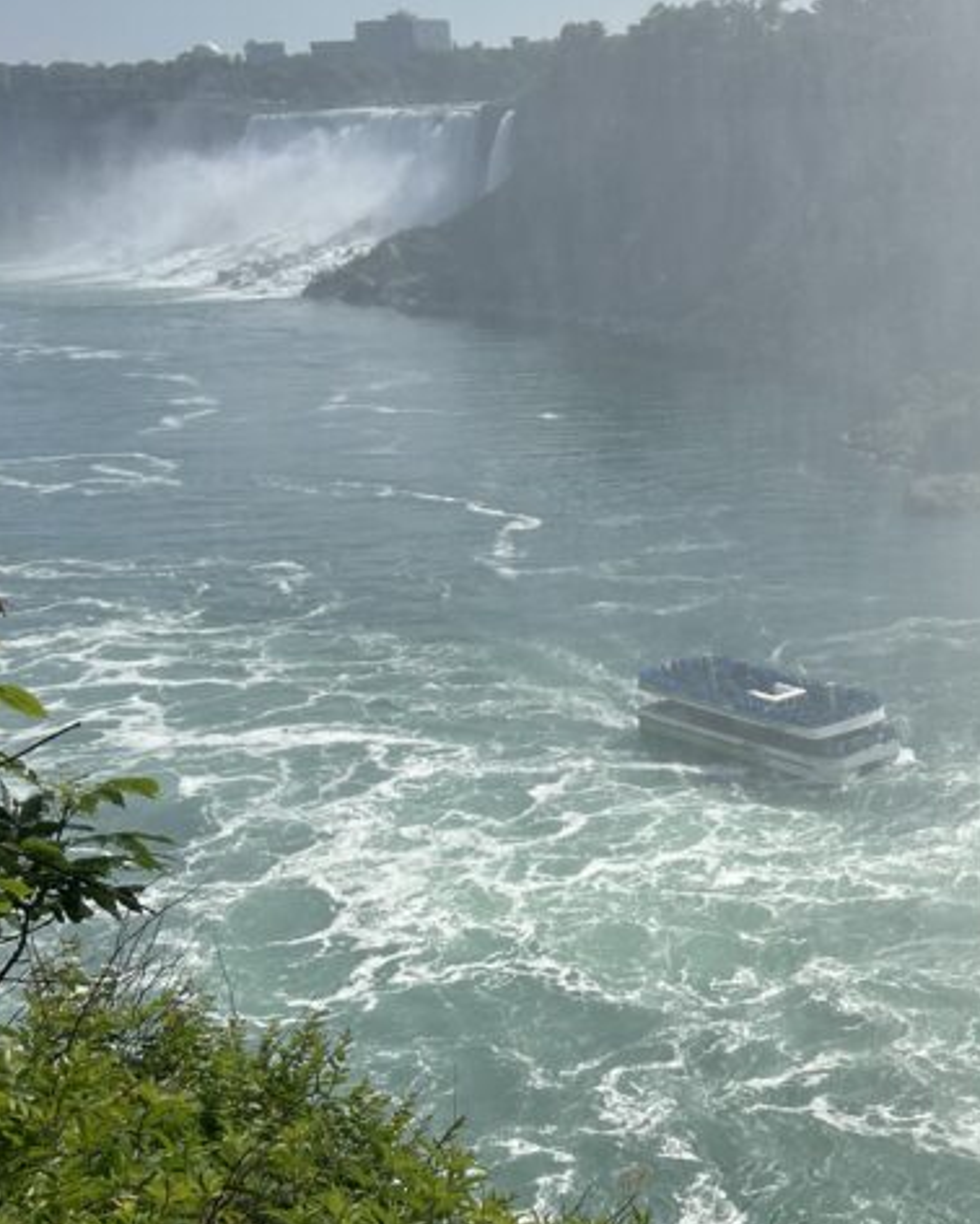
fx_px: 1993
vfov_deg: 33.8
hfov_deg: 27.0
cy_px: 825
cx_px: 806
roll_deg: +2.8
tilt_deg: -22.2
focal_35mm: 55
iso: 50
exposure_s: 1/10309
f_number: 1.5
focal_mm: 5.7
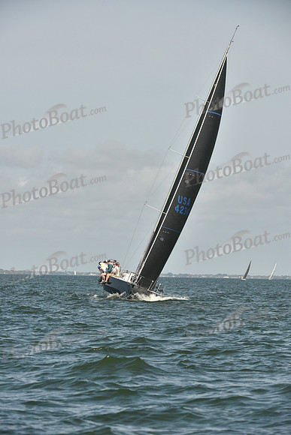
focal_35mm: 200
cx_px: 146
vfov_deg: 10.3
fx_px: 2423
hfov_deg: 6.9
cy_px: 218
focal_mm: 200
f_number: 9
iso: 400
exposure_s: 1/1250
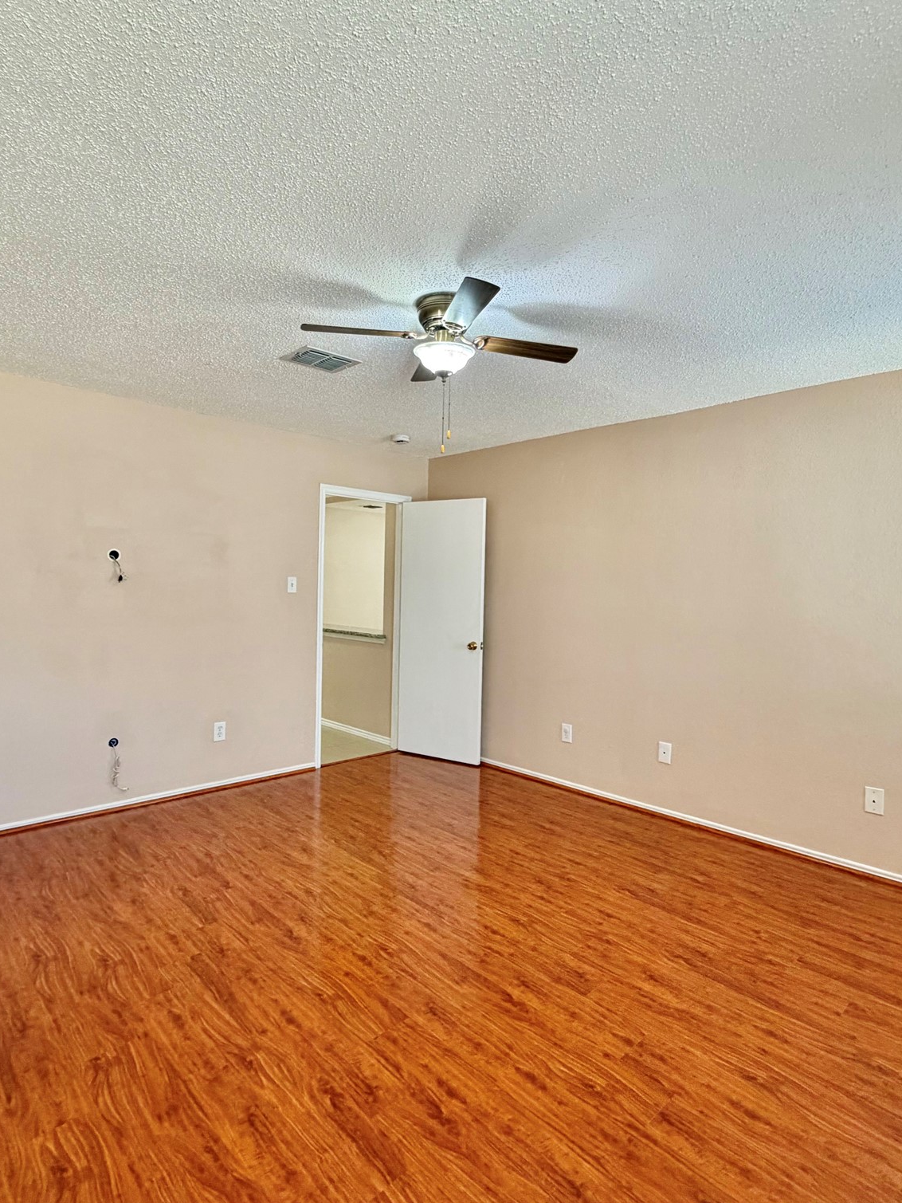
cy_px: 598
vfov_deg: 84.7
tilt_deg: -1.0
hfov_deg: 68.7
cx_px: 464
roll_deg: -1.9
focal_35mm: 19
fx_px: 660
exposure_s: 1/120
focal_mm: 2.22
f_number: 2.2
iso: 250
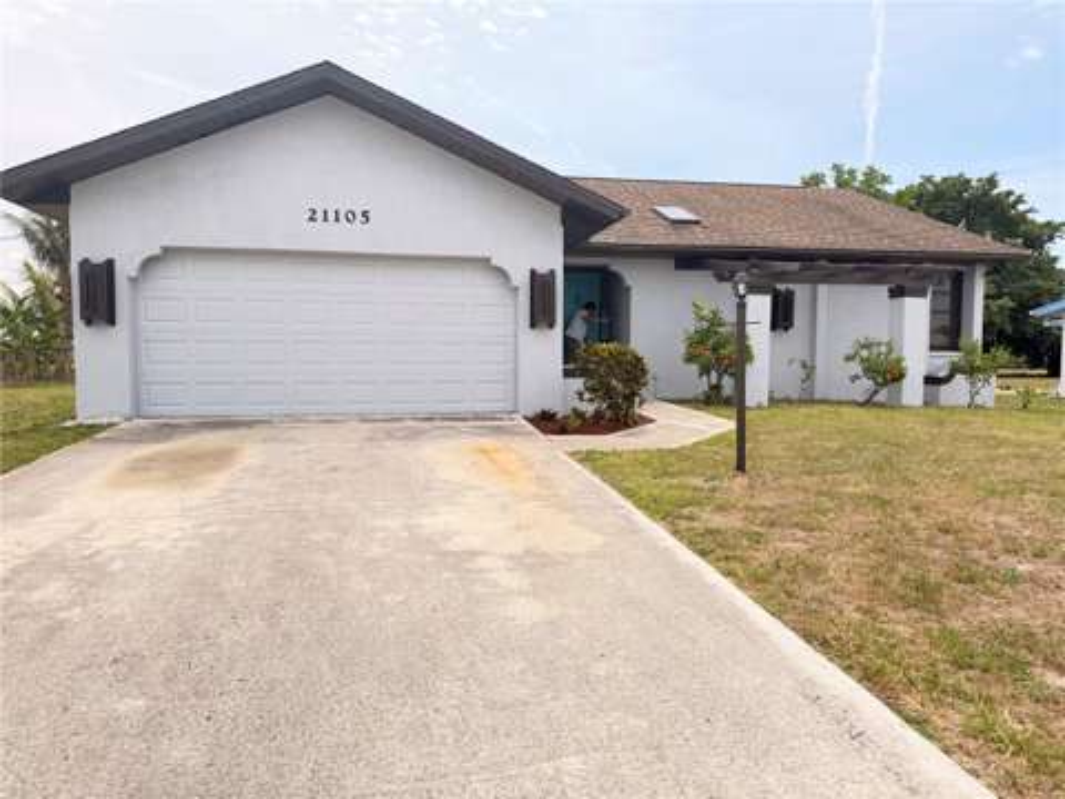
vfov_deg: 56.8
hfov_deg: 71.6
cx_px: 532
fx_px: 738
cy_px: 400
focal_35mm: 24
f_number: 1.78
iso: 100
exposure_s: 1/3584
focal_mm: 6.76
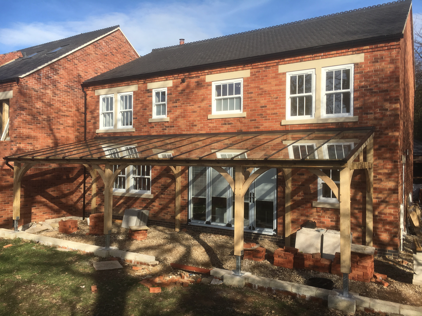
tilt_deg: +0.8
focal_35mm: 29
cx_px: 211
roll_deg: -0.6
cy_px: 158
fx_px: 354
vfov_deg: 48.2
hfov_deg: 61.7
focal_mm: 4.15
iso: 25
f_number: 2.2
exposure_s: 1/1183
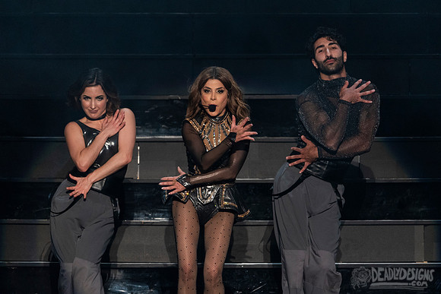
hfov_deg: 2.9
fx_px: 8605
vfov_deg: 2.0
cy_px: 160
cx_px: 230
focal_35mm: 702
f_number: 6.3
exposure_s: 1/800
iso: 2000
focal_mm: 600
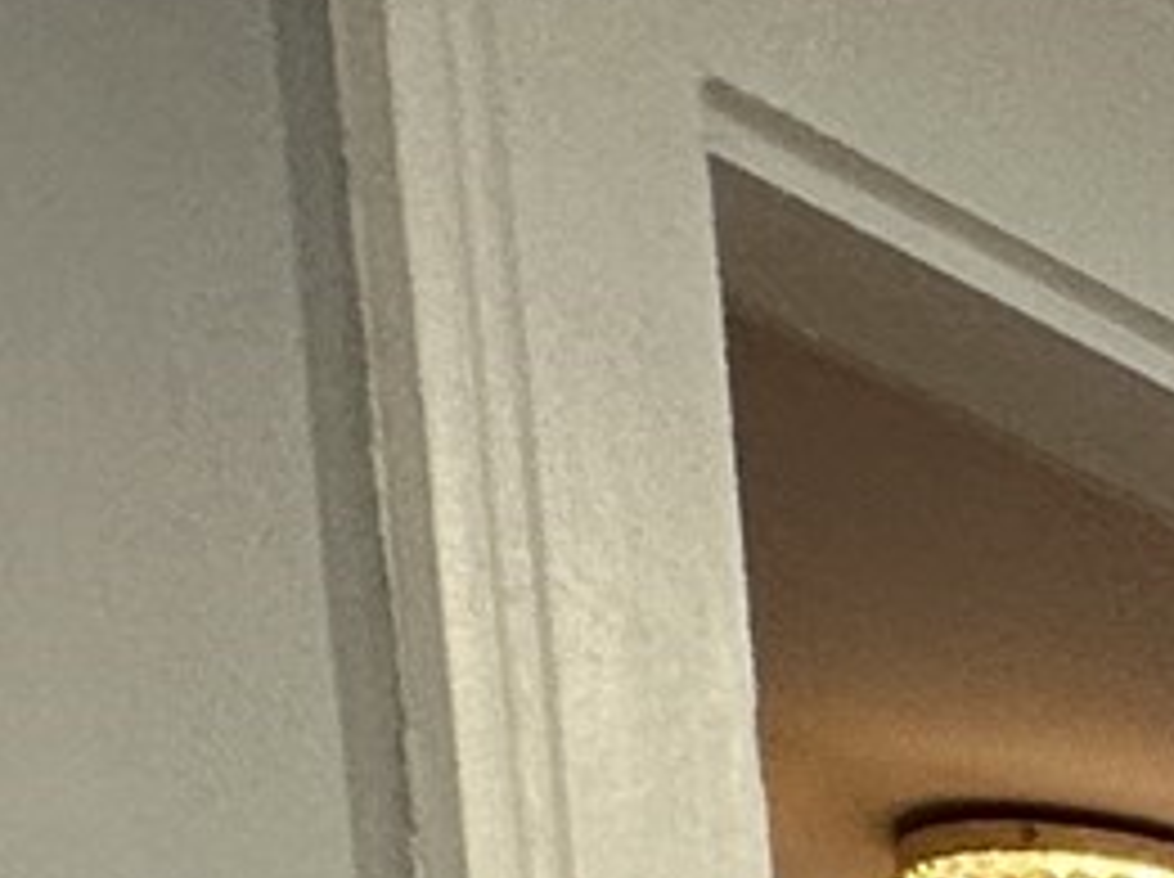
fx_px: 3726
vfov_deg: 9.9
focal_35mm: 110
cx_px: 3733
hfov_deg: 10.6
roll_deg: +0.3
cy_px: 2670
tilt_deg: -6.9
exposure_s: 1/120
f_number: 2.2
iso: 80
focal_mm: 2.22
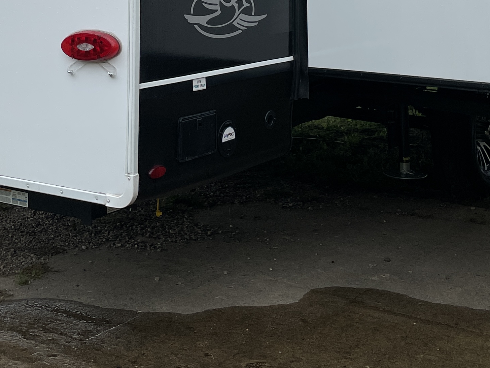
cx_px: 209
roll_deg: -1.3
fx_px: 1019
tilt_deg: +6.7
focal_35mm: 72
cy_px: -118
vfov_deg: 18.9
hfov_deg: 27.0
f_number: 1.6
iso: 32
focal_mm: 4.2
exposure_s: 1/1618
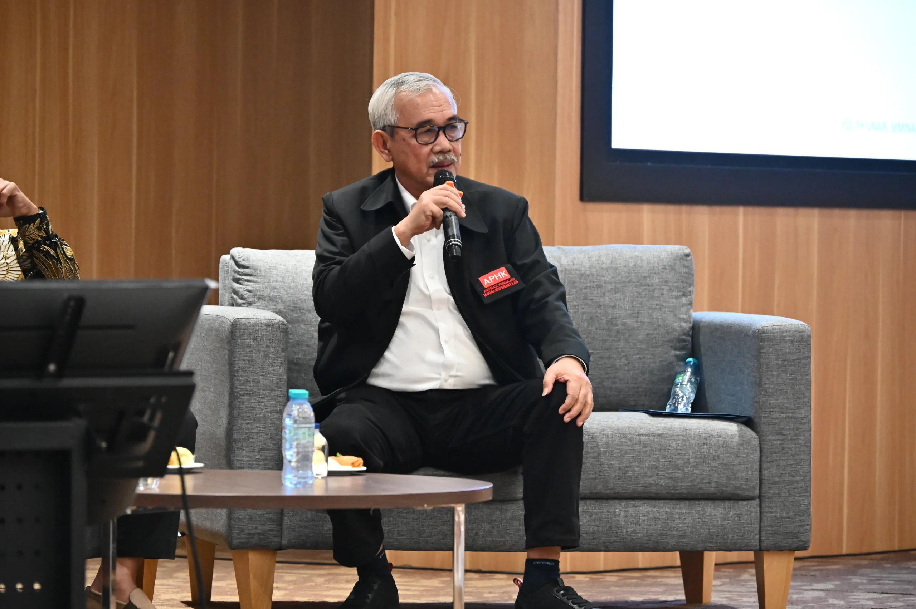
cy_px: 304
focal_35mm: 200
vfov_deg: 6.9
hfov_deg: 10.3
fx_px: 5085
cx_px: 458
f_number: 6.3
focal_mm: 200
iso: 8000
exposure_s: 1/100
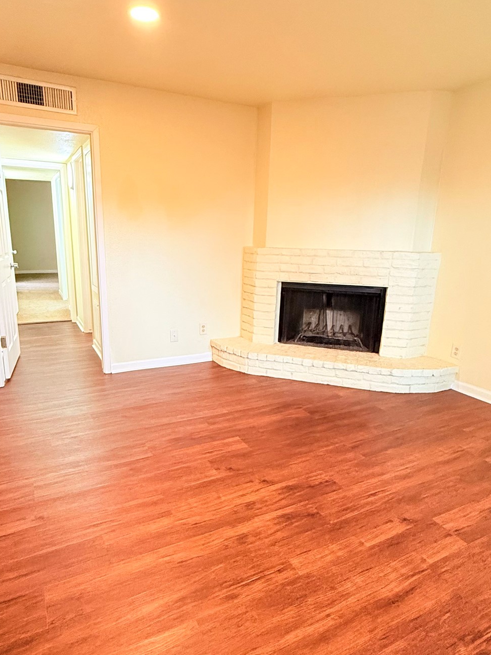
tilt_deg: -14.2
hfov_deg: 61.0
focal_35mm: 22
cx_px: 226
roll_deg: -2.0
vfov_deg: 76.4
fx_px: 416
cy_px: 338
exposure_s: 1/60
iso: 320
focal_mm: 2.22
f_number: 2.2
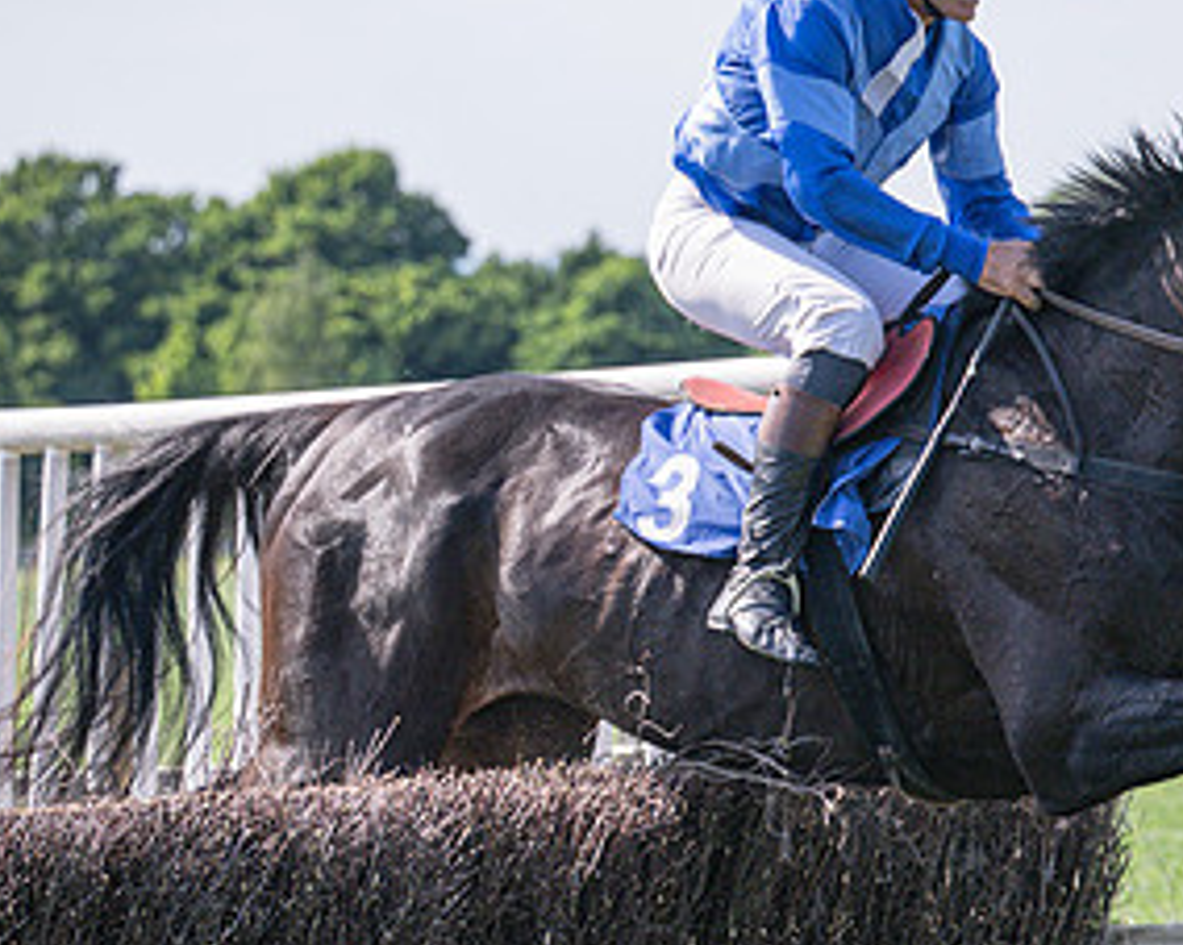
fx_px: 8015
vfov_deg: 6.8
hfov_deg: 8.4
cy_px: 523
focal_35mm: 229
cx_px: 907
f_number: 4
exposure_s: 1/3200
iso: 400
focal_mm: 90
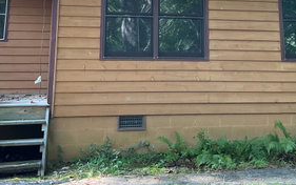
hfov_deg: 36.2
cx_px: 167
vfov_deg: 22.2
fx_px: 452
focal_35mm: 56
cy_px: -7
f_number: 1.8
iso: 50
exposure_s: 1/60
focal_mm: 3
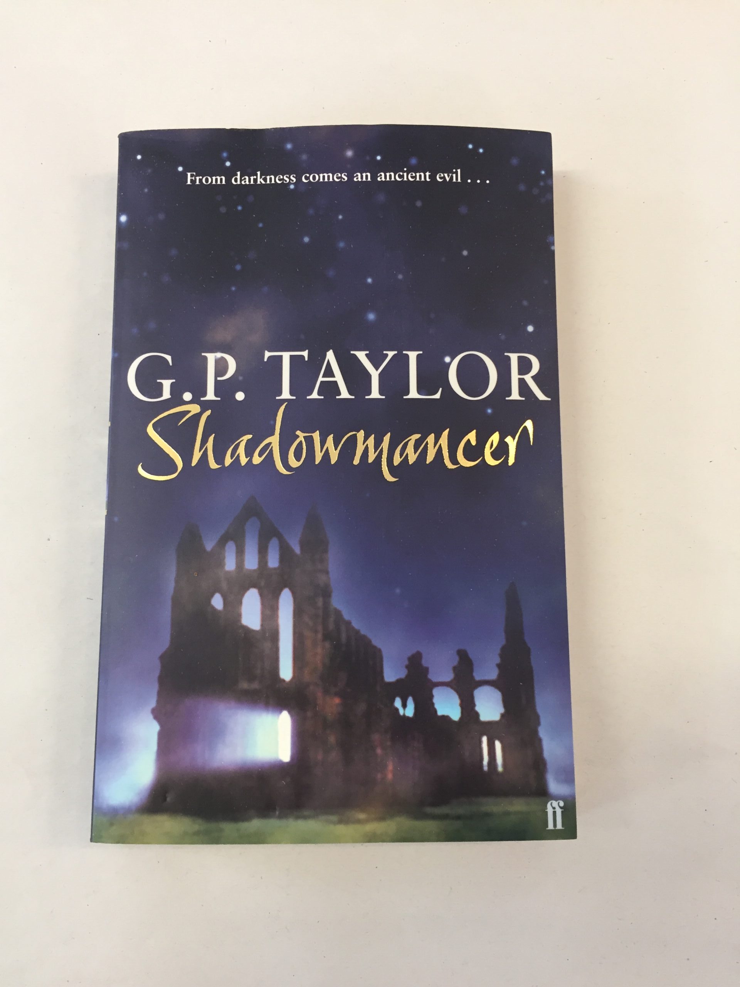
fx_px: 827
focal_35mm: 29
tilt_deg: -82.7
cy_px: 494
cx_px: 370
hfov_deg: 48.2
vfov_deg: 61.7
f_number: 2.2
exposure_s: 1/33
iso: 125
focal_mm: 4.15
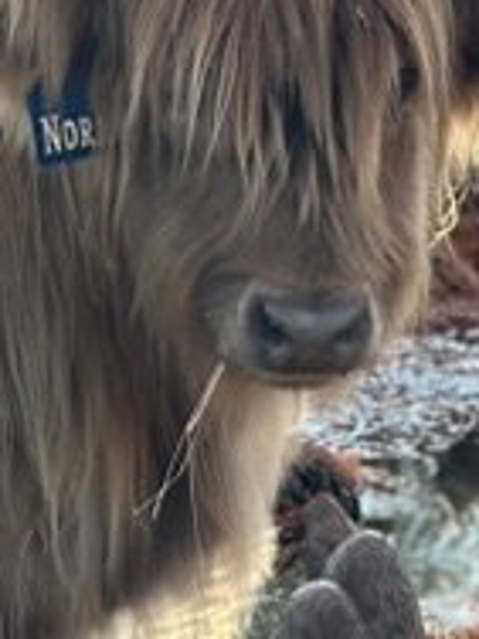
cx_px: -224
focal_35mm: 261
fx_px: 4815
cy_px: 41
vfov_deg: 7.6
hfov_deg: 5.6
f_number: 1.78
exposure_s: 1/326
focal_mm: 6.86
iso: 80
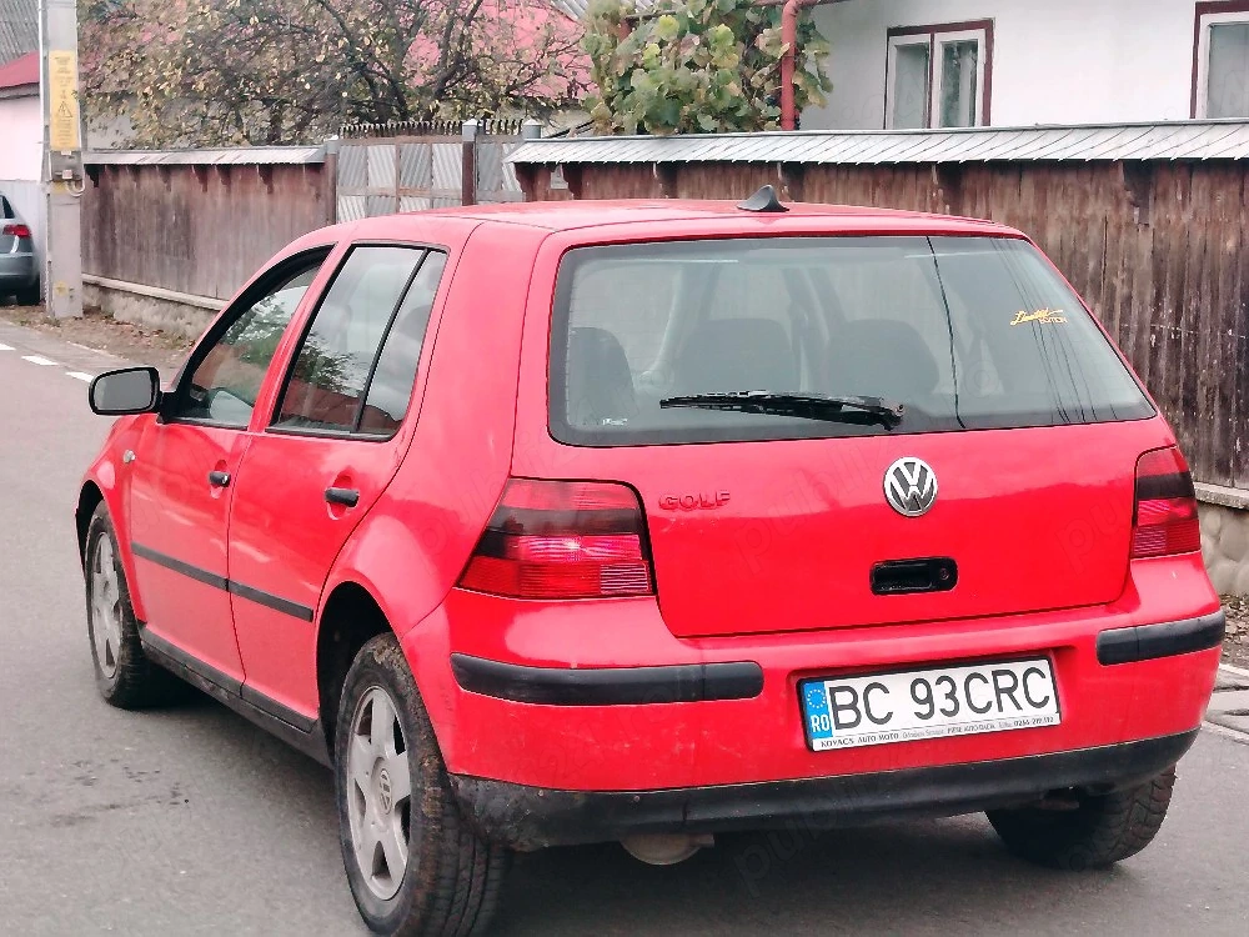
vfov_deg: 20.7
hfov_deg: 27.4
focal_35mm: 71
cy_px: 468
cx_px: 624
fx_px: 2562
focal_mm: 5.25
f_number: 1.75
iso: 344
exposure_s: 1/100
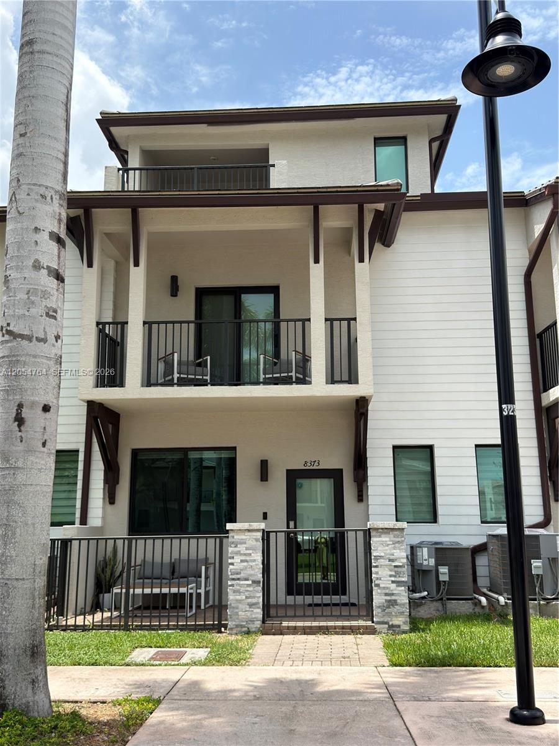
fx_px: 754
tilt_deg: +12.0
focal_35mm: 35
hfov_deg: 40.7
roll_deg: +1.6
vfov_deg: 52.6
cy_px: 373
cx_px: 280
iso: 80
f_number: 1.78
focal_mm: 6.76
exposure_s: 1/4545
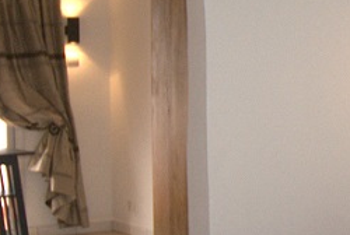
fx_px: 858
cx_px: 390
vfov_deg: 15.6
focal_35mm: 88
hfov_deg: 21.8
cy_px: 120
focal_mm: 12
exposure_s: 1/125
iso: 500
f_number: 5.6
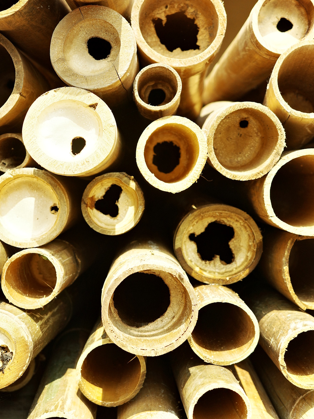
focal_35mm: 58
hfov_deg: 25.2
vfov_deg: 33.2
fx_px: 702
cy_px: 209
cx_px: 121
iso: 200
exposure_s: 1/800
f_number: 2.8
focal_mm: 26
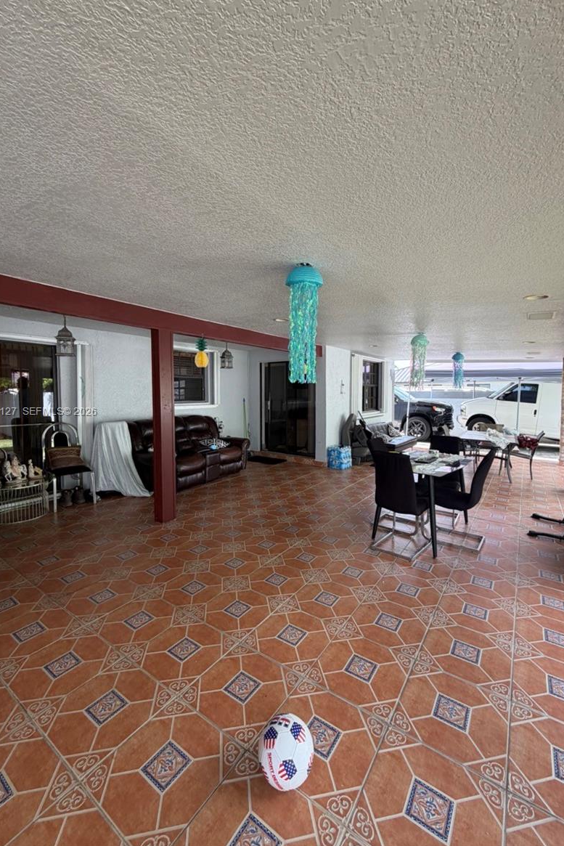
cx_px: 289
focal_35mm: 15
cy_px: 412
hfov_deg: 77.3
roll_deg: -0.3
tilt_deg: -2.0
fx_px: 352
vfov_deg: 100.4
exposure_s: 1/121
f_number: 2.2
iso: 64
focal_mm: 2.22
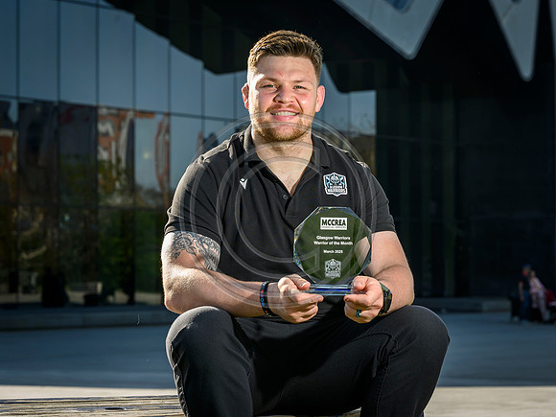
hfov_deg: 18.2
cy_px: 196
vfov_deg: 13.7
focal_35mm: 108
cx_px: 307
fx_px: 1731
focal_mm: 94
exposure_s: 1/250
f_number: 8
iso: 320
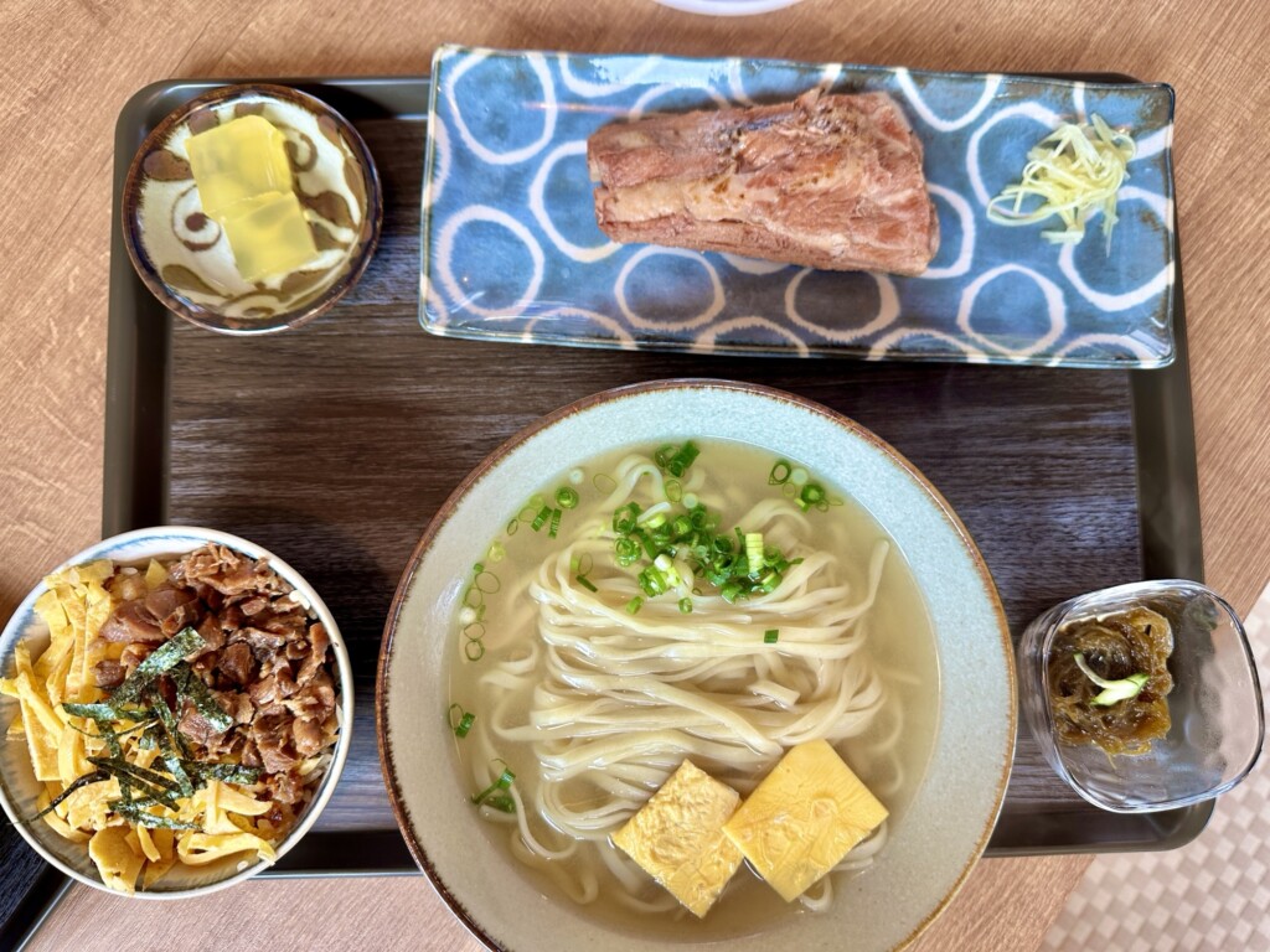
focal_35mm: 24
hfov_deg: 71.6
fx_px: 881
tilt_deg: -84.5
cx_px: 635
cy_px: 476
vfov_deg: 56.8
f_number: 1.78
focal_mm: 6.86
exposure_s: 1/120
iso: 100
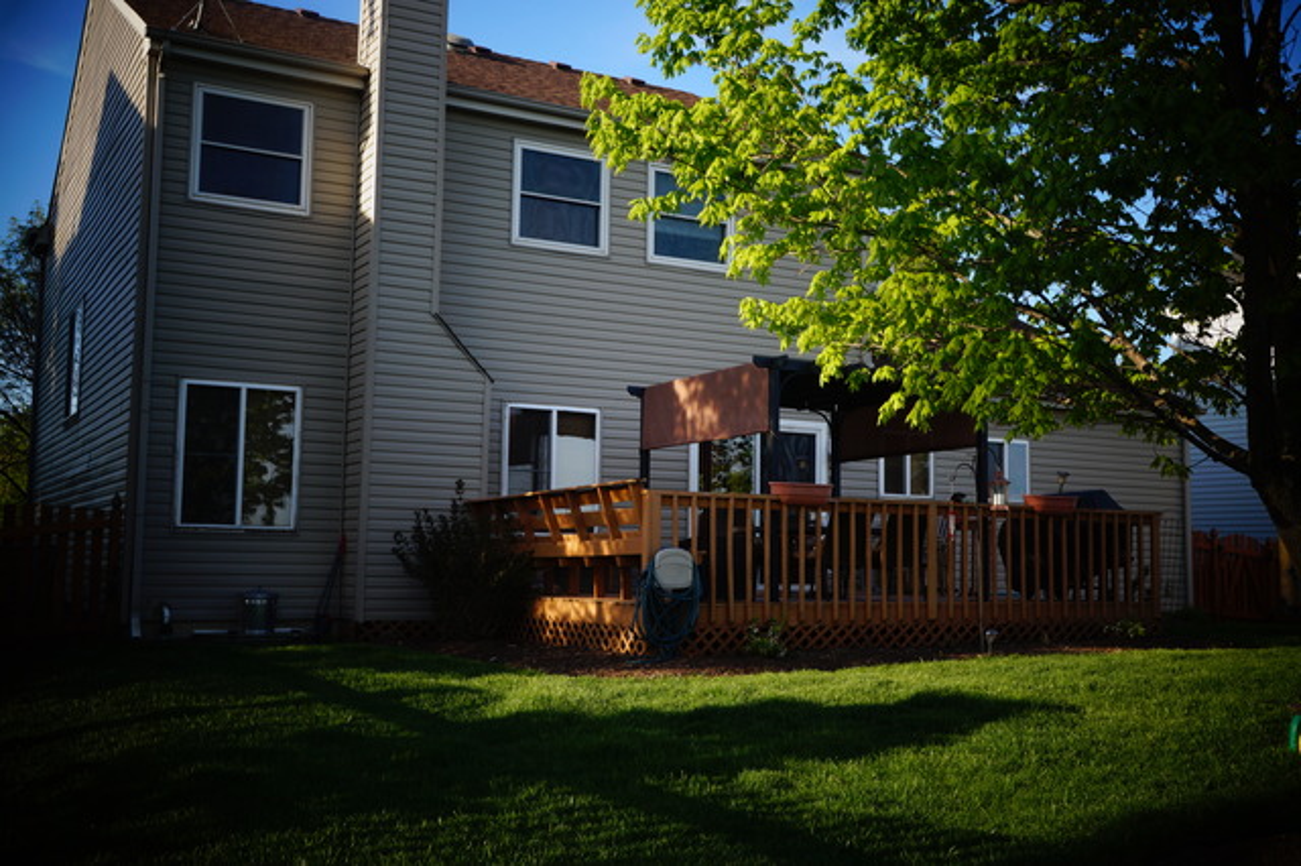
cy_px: 433
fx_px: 1300
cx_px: 650
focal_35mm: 36
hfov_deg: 53.2
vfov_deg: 36.8
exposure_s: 1/200
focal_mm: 24
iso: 100
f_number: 7.1
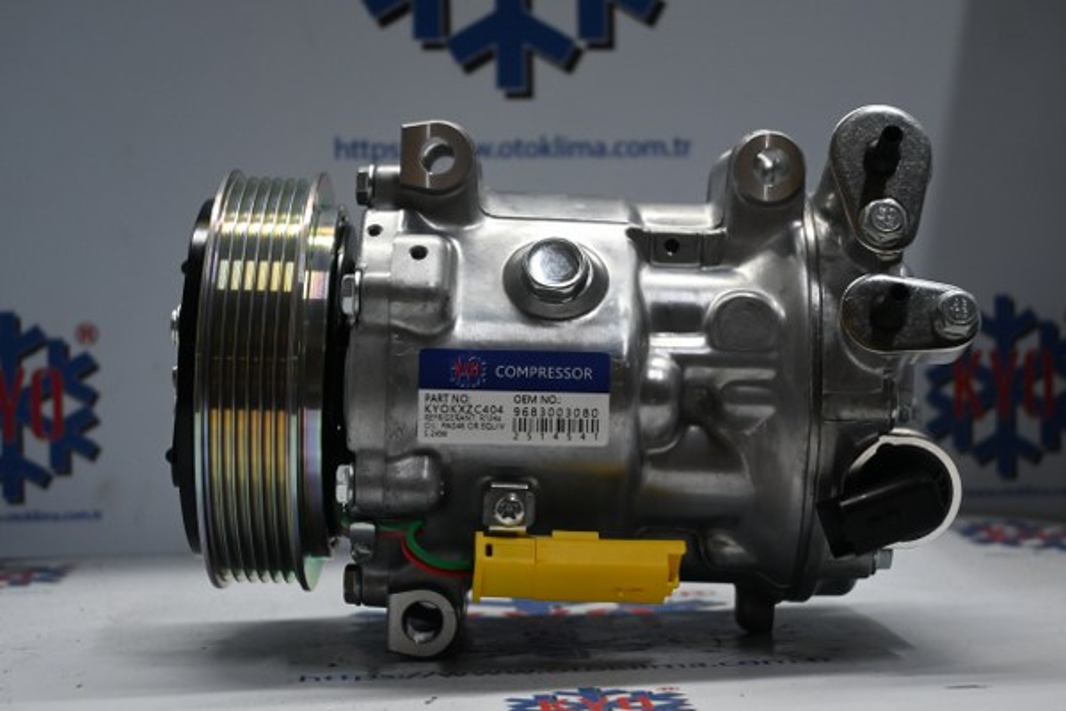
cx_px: 533
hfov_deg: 30.5
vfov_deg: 20.6
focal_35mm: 66
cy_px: 356
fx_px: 1954
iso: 900
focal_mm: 44
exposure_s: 1/80
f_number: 6
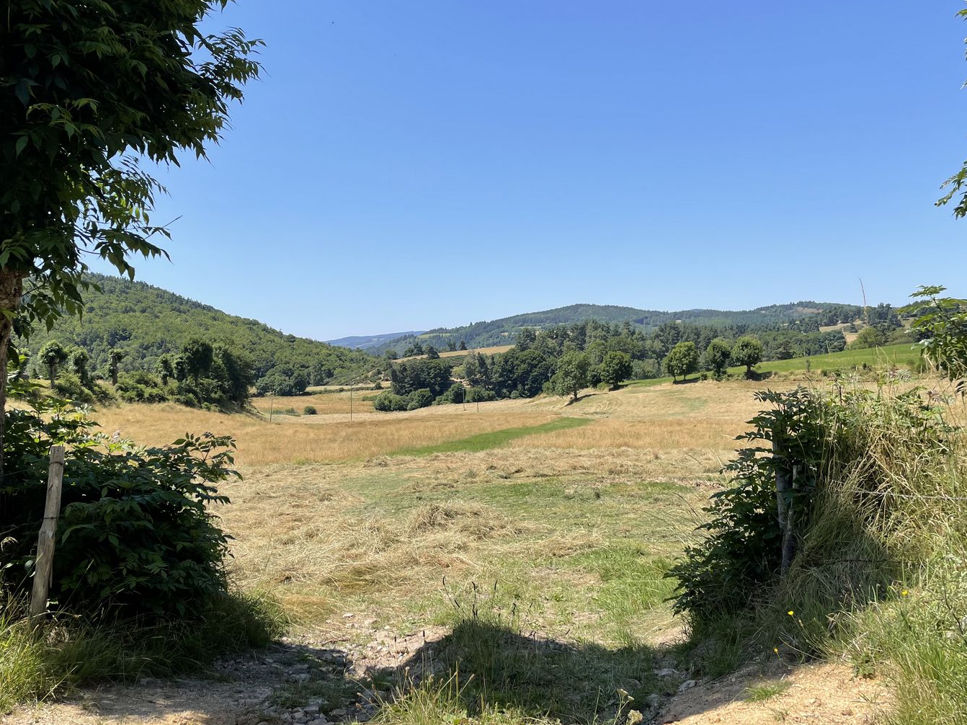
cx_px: 462
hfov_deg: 58.3
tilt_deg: +2.6
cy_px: 344
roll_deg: +2.3
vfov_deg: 45.4
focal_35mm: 31
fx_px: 866
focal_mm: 4.2
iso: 32
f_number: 1.6
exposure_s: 1/3040
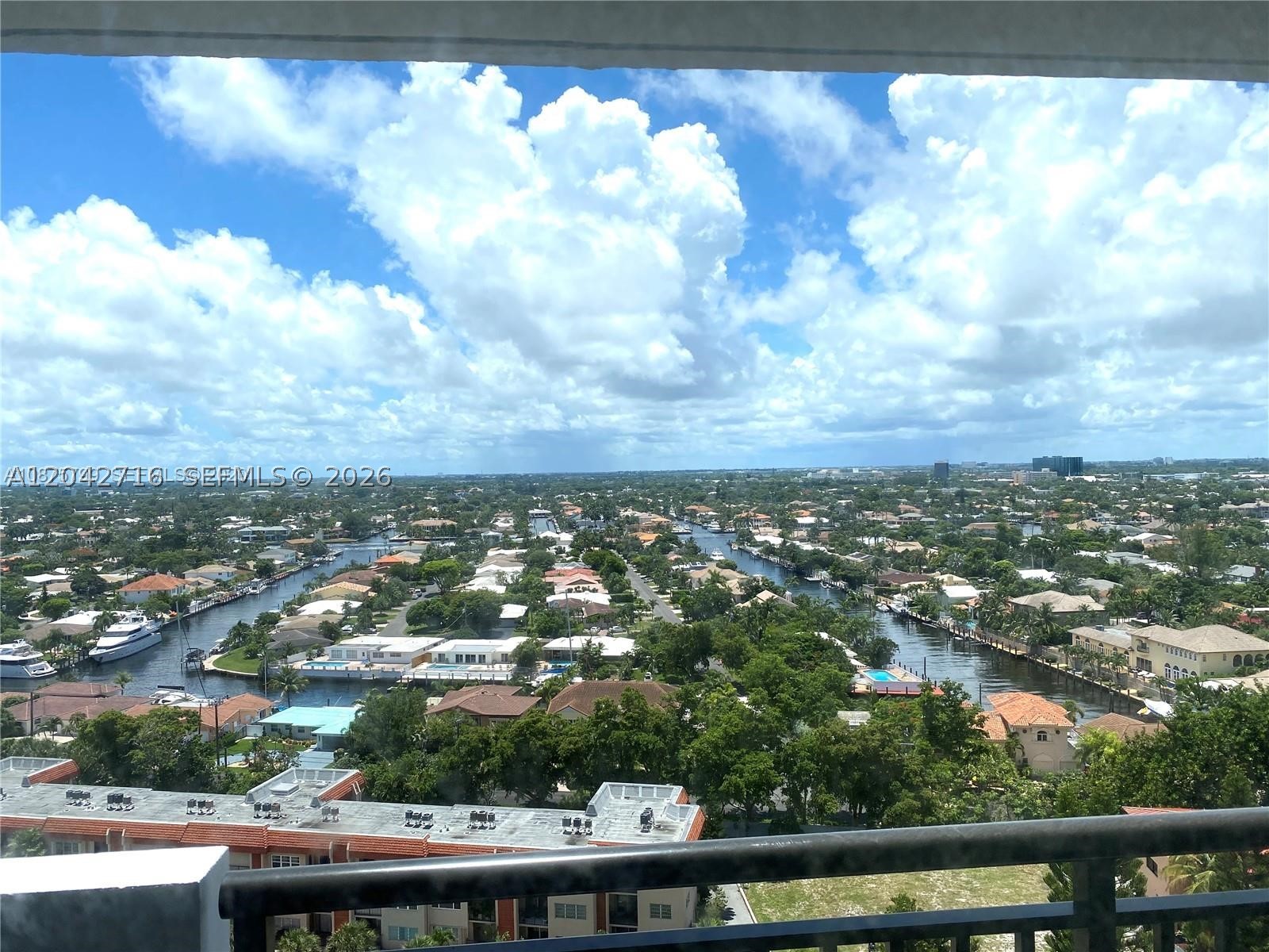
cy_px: 476
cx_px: 634
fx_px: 953
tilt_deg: -0.6
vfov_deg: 53.1
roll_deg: +1.5
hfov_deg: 67.3
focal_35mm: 26
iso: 32
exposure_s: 1/3300
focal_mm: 4.25
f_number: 1.8
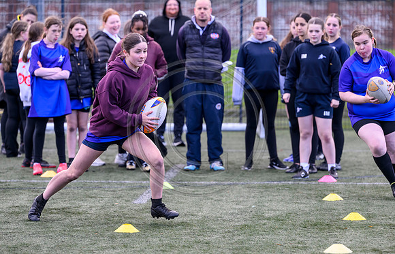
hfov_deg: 11.5
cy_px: 139
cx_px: 186
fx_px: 1969
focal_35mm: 181
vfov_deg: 7.4
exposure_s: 1/1250
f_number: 4
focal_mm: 170
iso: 1600
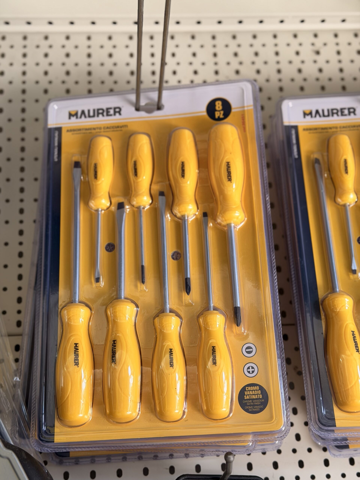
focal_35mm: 48
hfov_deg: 30.3
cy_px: 240
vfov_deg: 39.7
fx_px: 666
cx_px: 180
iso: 50
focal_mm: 6.76
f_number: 1.78
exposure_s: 1/50
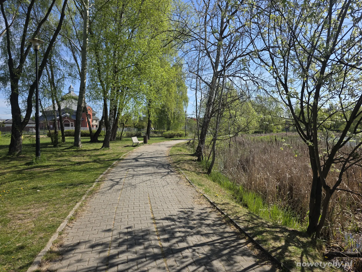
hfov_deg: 73.9
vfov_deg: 58.9
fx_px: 241
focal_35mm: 23
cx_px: 181
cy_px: 136
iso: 80
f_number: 1.7
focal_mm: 6.3
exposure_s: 1/4057
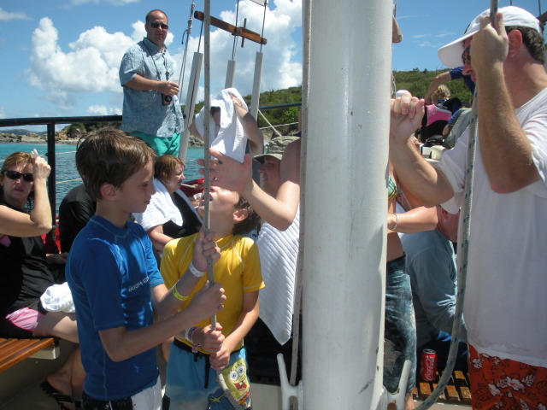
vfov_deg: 39.7
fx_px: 569
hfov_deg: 51.4
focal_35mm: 36
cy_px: 205
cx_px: 274
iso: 64
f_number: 3.5
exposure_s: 1/761
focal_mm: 6.3
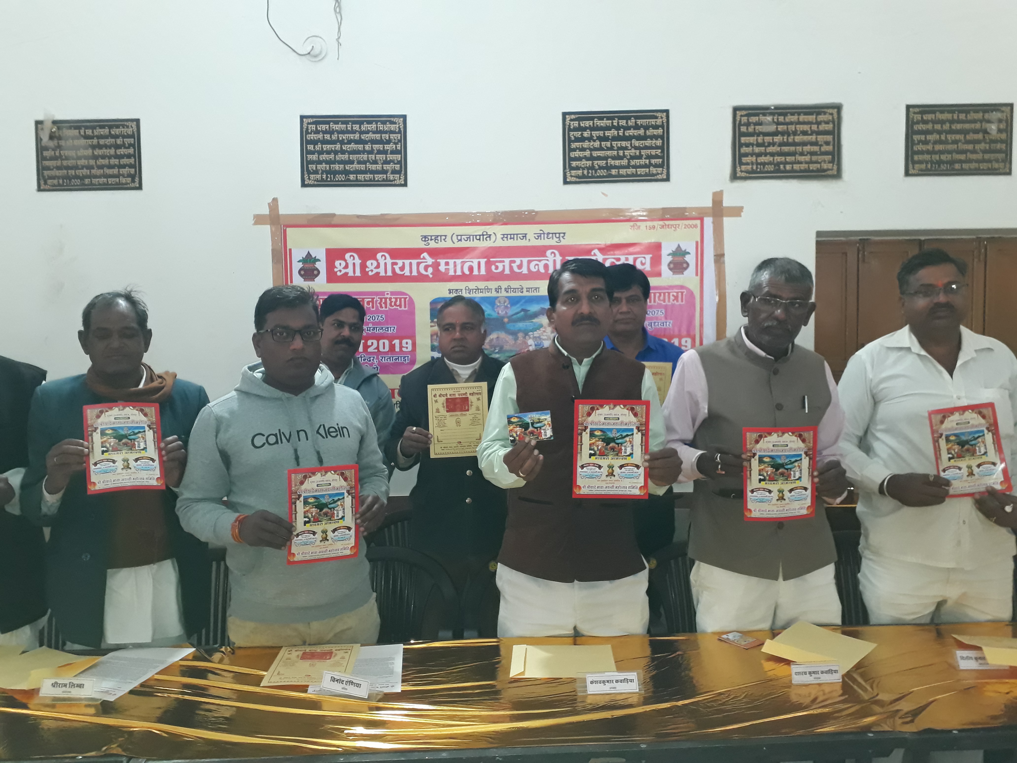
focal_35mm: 27
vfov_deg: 51.4
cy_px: 382
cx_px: 508
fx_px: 793
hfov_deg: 65.3
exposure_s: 1/33
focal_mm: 3.6
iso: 200
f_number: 1.9
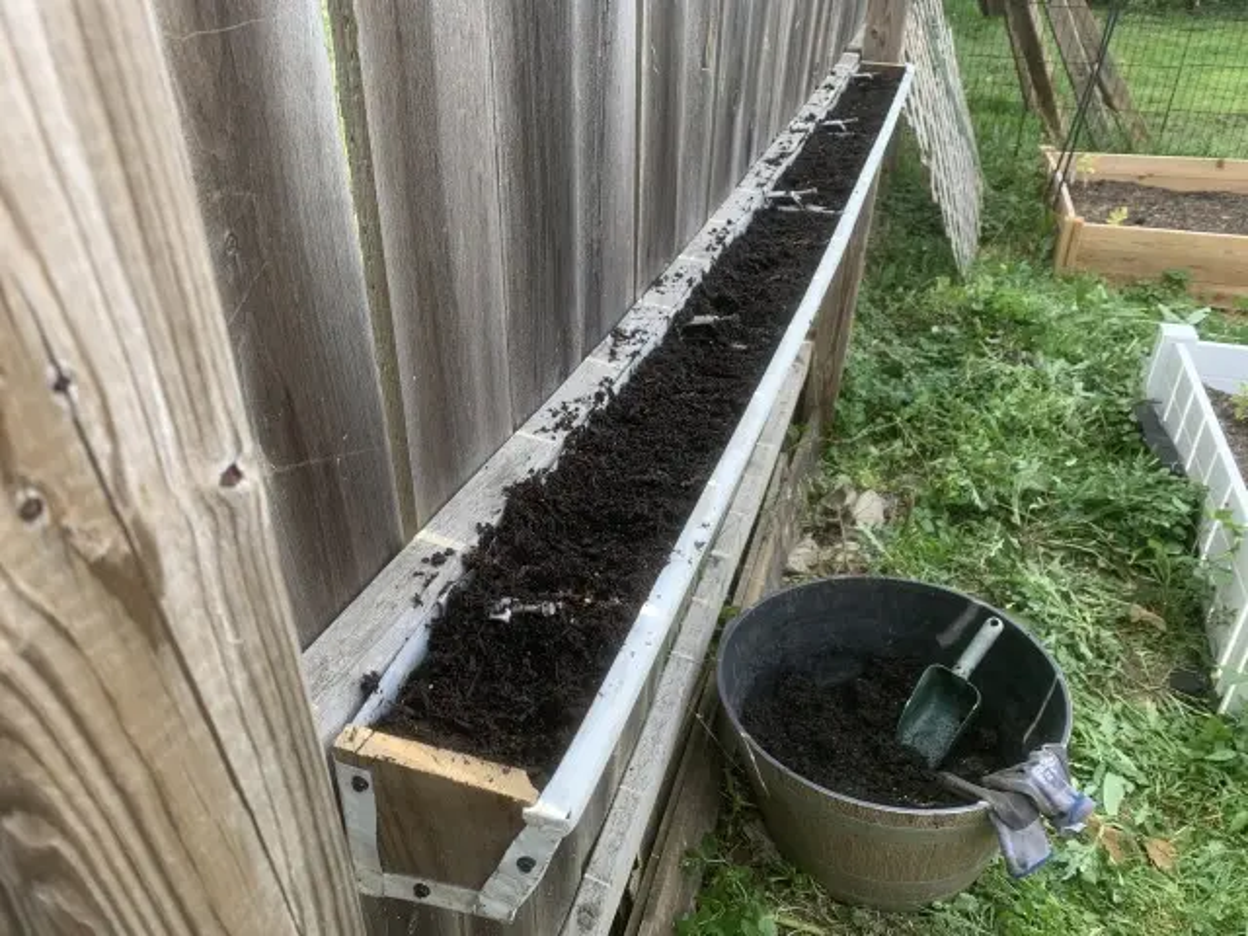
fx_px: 937
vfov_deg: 53.1
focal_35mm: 26
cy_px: 468
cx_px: 624
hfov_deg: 67.3
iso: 25
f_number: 1.8
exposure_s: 1/188
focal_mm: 4.25
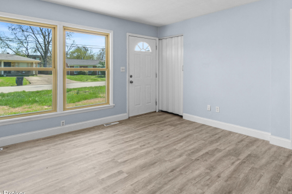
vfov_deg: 58.5
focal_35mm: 21
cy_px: 70
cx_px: 159
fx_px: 170
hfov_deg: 81.0
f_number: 9
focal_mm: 10
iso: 400
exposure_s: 1/15
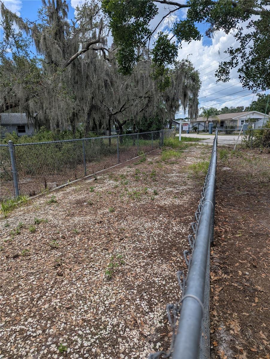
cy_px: 180
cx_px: 135
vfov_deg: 71.5
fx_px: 249
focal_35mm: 24
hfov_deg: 56.9
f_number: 1.85
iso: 49
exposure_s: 1/2410
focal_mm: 6.81
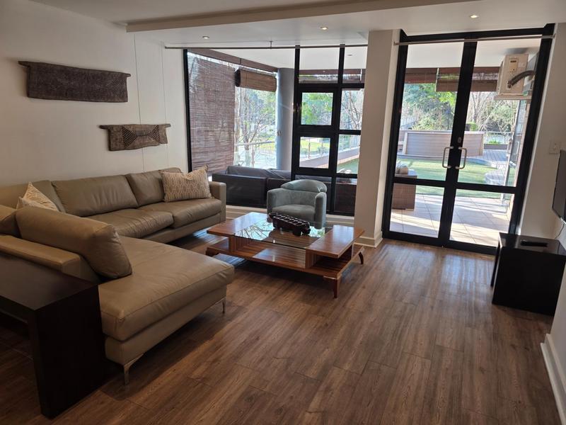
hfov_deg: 73.9
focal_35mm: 23
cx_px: 283
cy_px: 212
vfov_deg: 58.9
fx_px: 376
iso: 50
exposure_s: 1/100
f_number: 1.7
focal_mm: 6.3
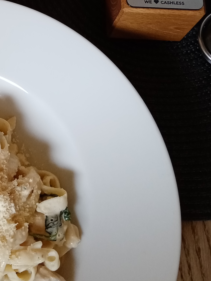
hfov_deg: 20.0
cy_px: 17
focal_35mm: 68
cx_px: -55
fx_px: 553
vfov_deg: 27.3
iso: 135
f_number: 1.8
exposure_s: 1/33.3
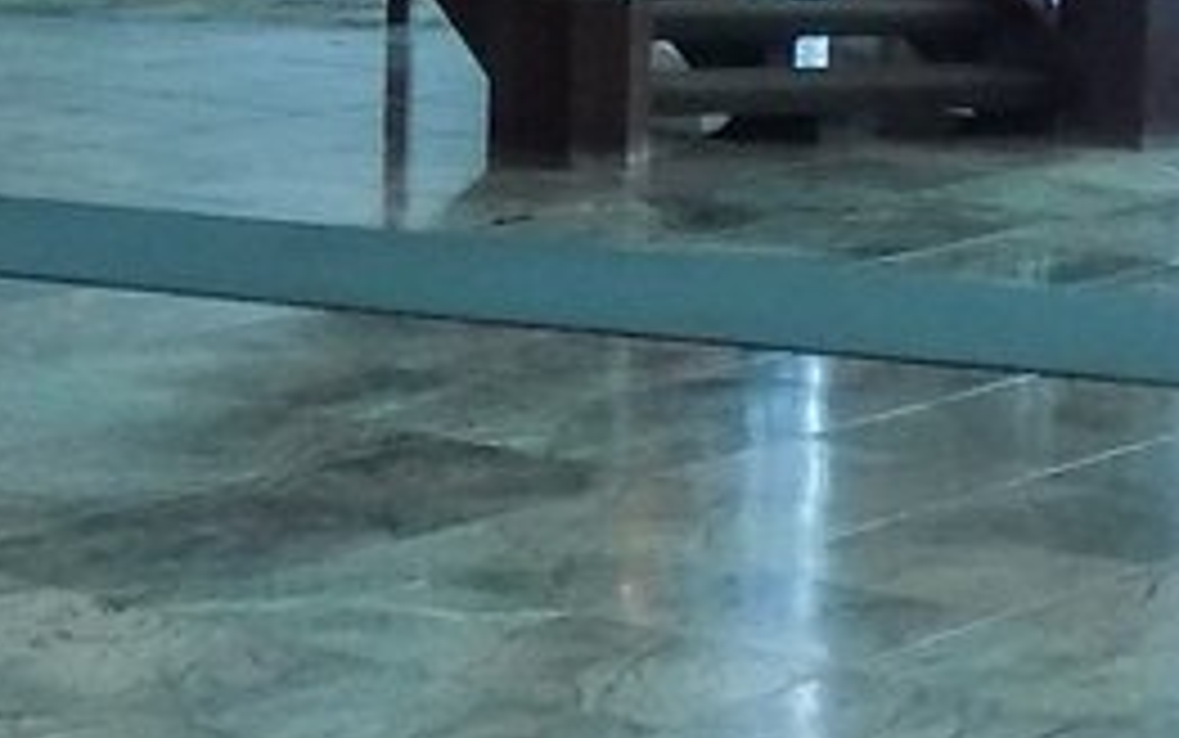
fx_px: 4597
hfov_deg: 14.2
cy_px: -171
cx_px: -252
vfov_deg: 9.1
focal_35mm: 143
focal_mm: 4
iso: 200
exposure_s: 1/30
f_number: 3.1
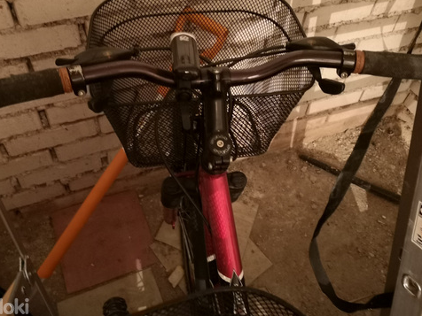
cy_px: 138
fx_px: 414
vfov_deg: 41.7
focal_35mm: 34
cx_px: 207
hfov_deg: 54.0
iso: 1600
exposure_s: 1/16.7
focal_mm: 5.58
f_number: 1.8
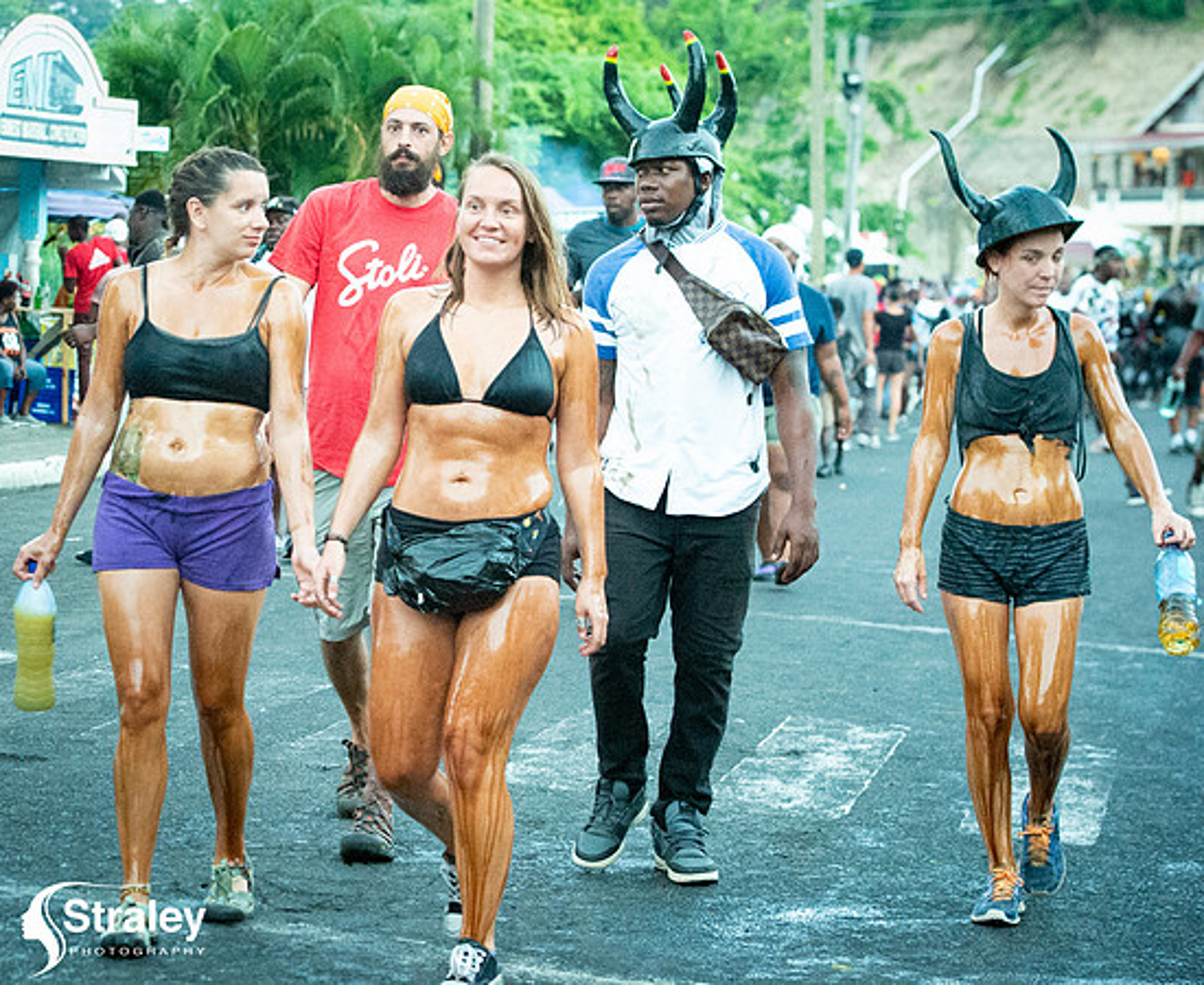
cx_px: 280
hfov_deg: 17.7
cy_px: 370
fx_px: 3847
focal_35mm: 107
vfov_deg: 14.6
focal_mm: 75
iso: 22800
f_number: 5
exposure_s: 1/160
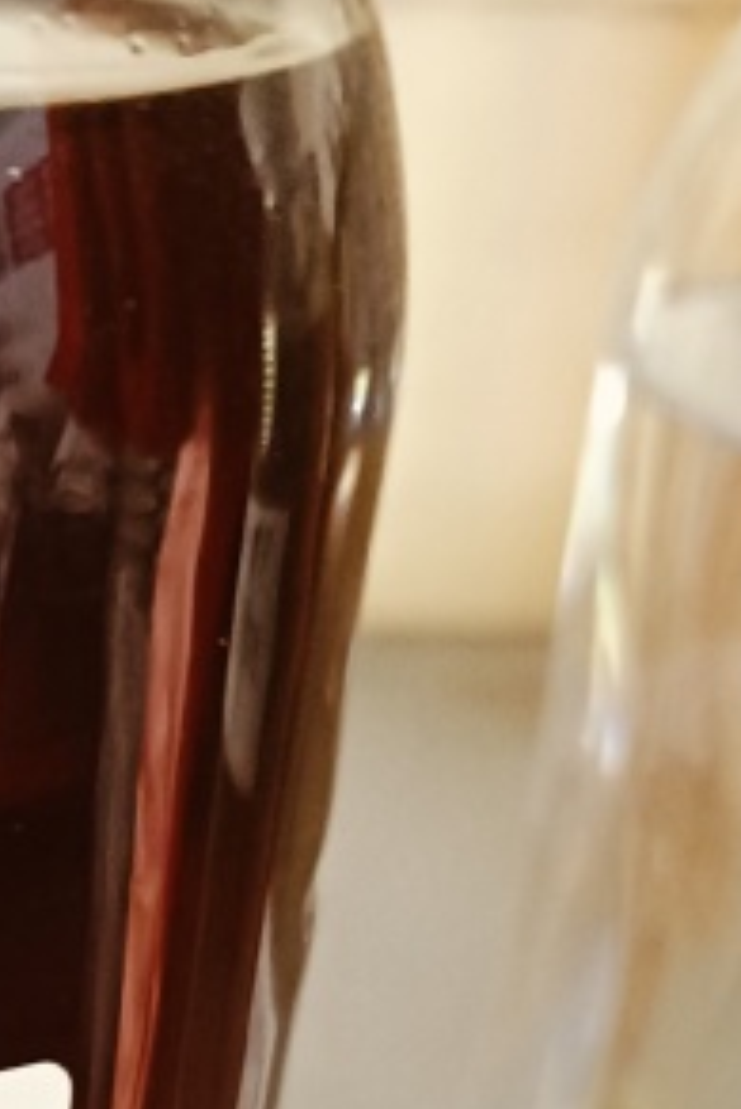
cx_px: -380
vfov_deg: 20.1
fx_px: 2929
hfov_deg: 13.5
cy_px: 1327
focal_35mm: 95
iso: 2502
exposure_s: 1/25
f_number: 1.7
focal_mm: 4.7
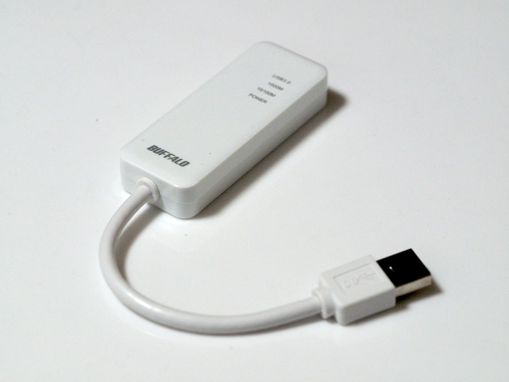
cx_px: 254
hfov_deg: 16.4
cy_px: 191
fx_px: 1765
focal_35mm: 120
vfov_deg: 12.3
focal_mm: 60
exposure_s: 1/160
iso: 1250
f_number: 4
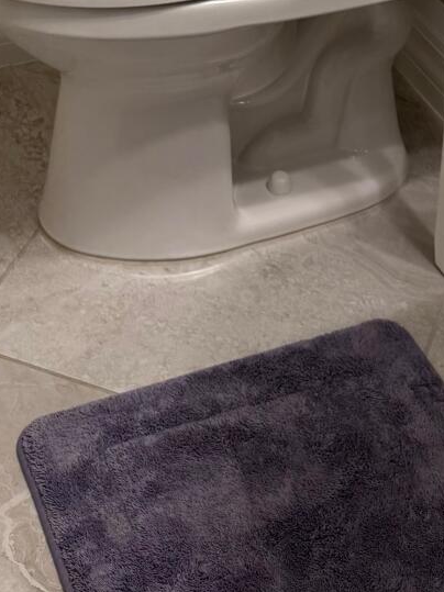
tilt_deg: -15.9
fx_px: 1523
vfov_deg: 18.5
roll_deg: -1.6
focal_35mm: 89
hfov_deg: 16.6
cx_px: 219
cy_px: -389
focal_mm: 6.76
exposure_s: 1/120
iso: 100
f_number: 1.78
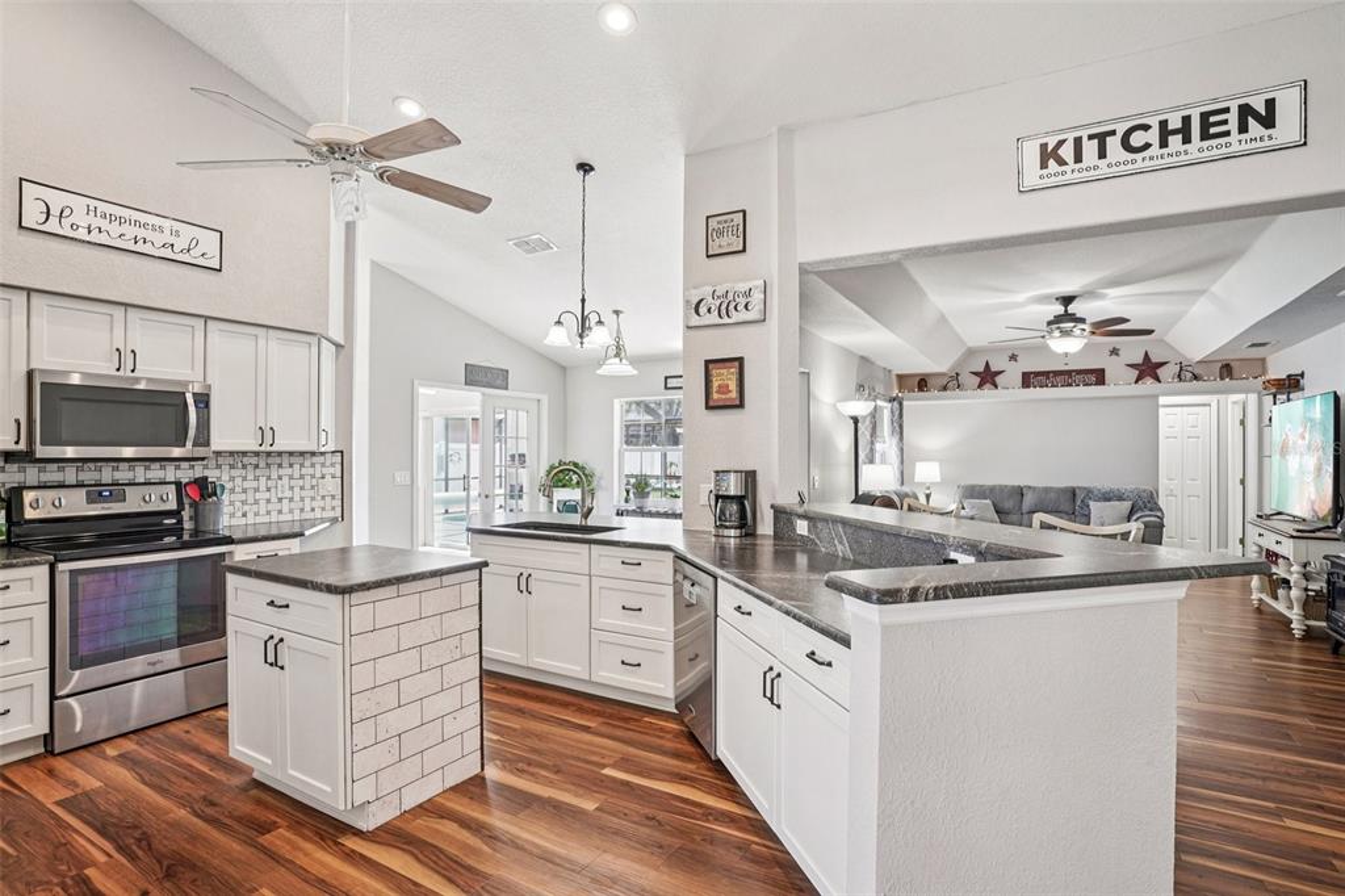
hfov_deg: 93.3
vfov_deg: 70.4
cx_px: 672
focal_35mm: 17
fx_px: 635
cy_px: 448
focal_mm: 17
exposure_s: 1/15
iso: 400
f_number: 9
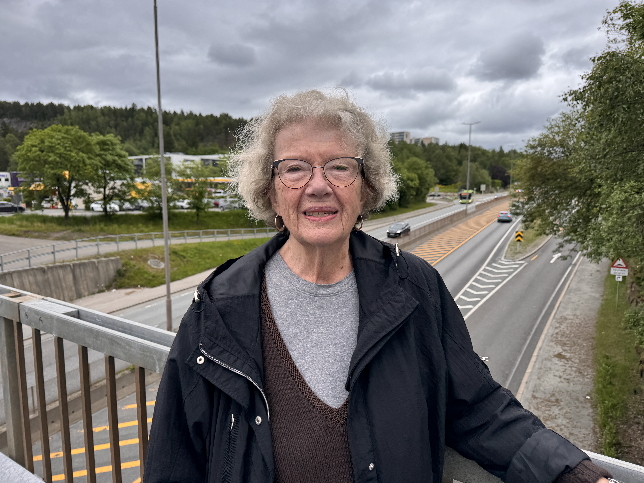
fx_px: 446
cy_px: 242
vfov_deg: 56.8
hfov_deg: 71.6
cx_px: 322
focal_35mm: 24
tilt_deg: -7.3
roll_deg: -0.7
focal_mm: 6.76
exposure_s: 1/1193
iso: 80
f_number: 1.78
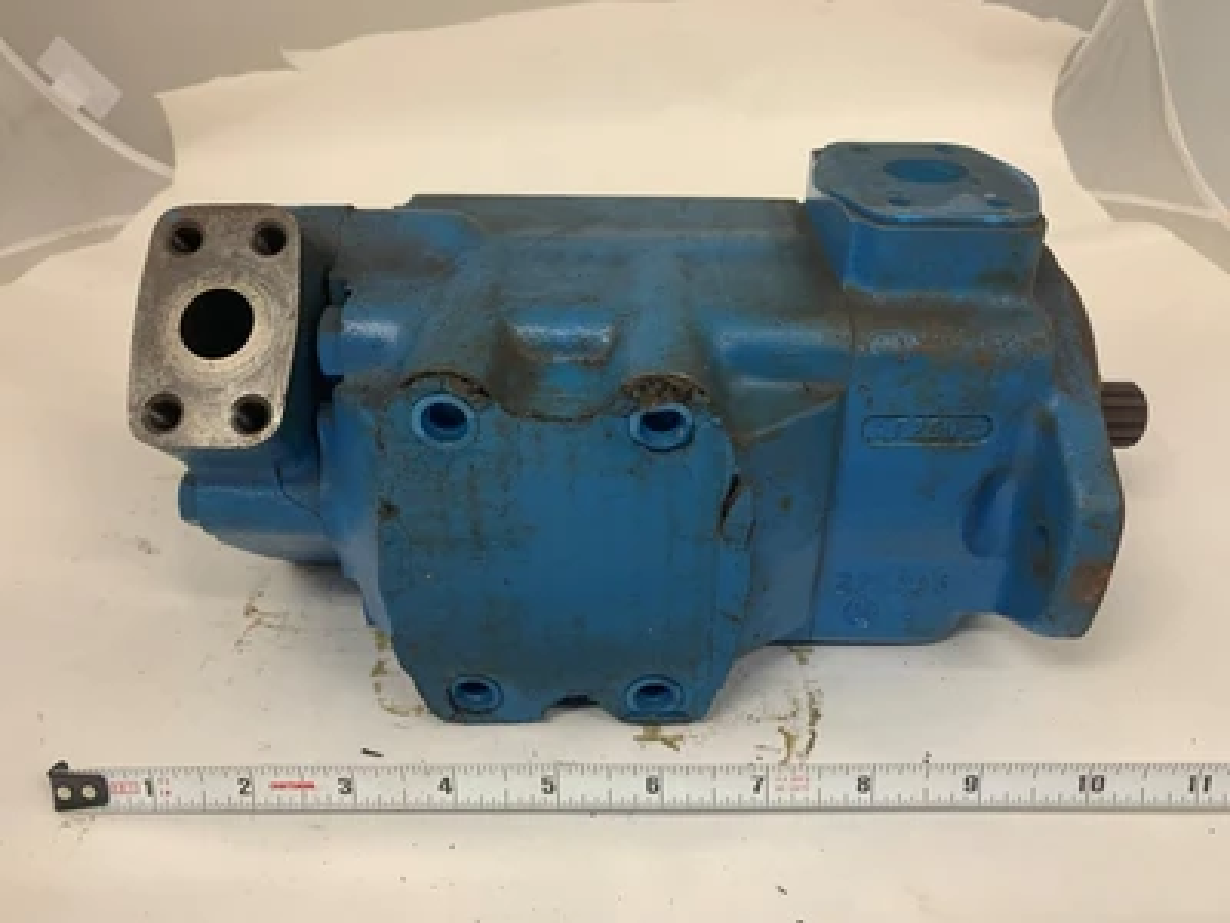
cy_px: 462
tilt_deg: -26.4
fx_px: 924
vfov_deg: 53.1
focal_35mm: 26
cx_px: 615
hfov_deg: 67.3
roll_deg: -0.5
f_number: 1.8
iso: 125
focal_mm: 4.25
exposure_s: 1/60
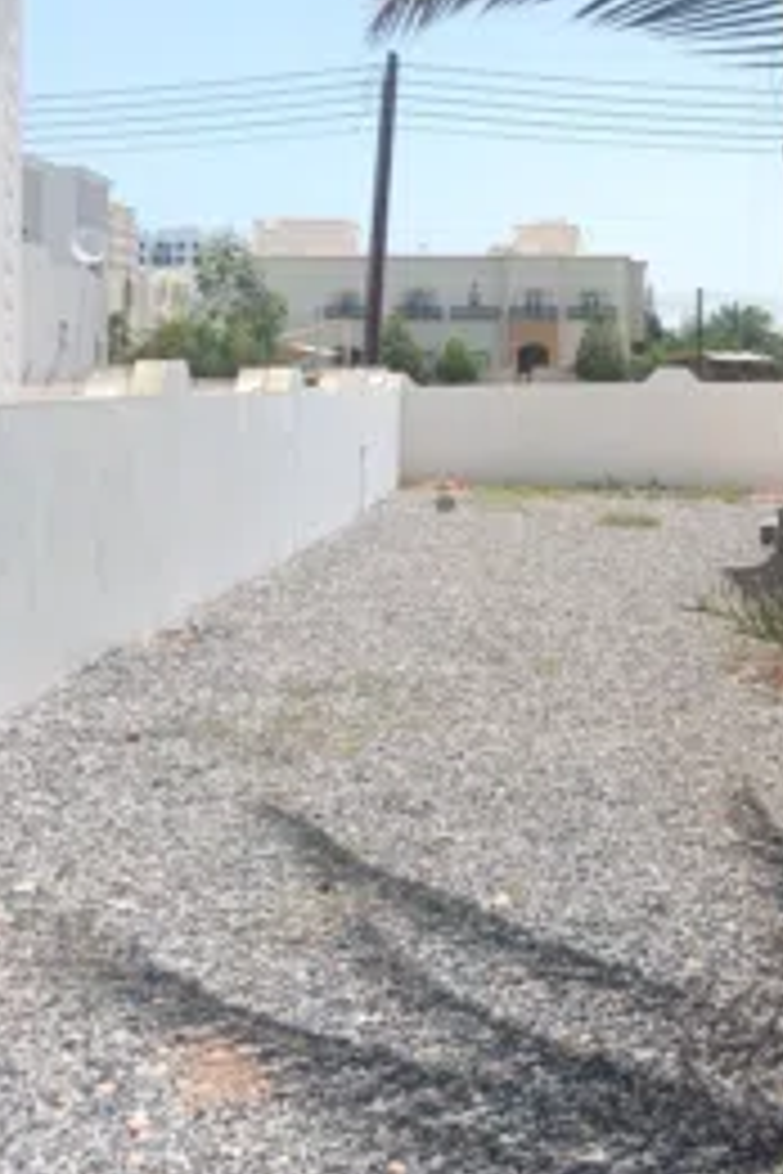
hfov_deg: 30.5
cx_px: 621
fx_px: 1403
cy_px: 324
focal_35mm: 43
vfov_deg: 44.2
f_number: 1.9
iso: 100
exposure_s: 1/866
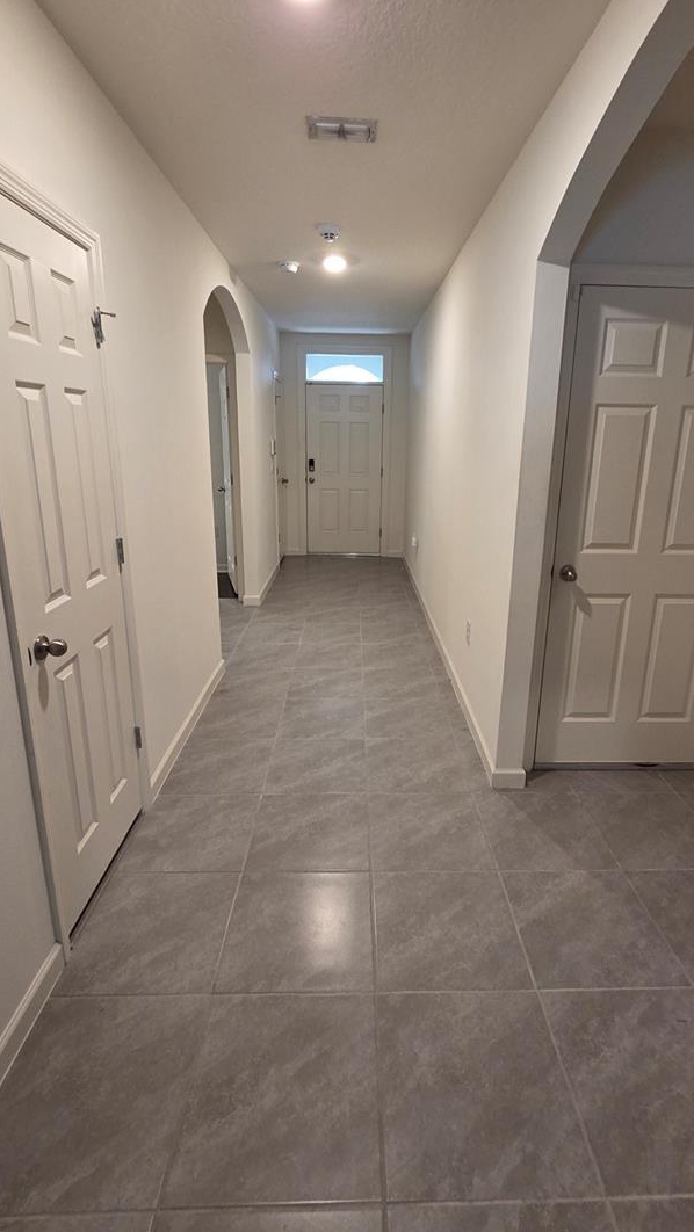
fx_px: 523
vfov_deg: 99.3
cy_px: 581
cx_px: 371
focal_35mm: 16
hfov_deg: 67.0
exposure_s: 1/60
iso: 250
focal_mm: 2.2
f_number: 2.2
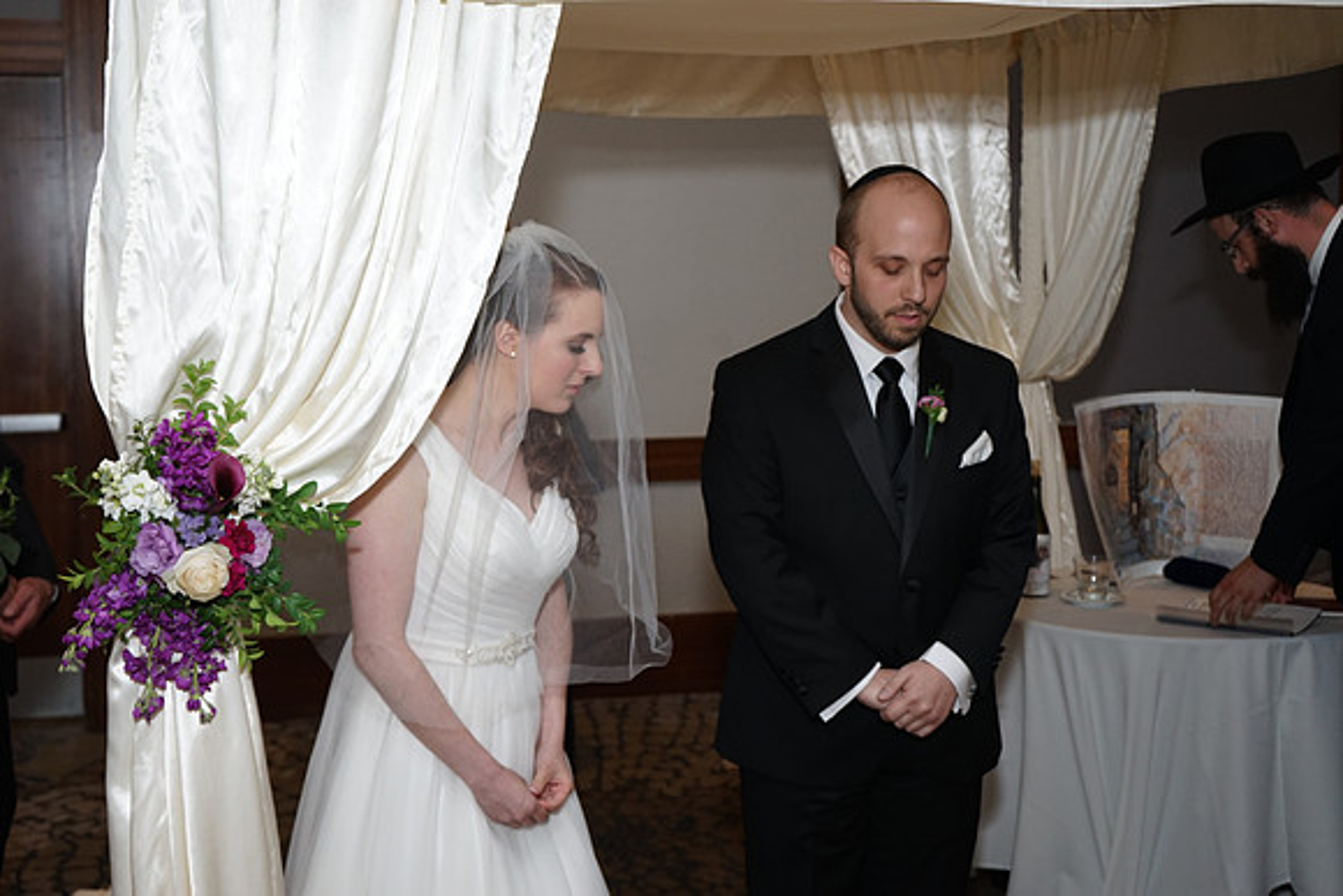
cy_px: 448
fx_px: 1791
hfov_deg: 41.1
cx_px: 672
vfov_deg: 28.1
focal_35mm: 48
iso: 800
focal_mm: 48
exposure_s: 1/160
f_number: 5.6
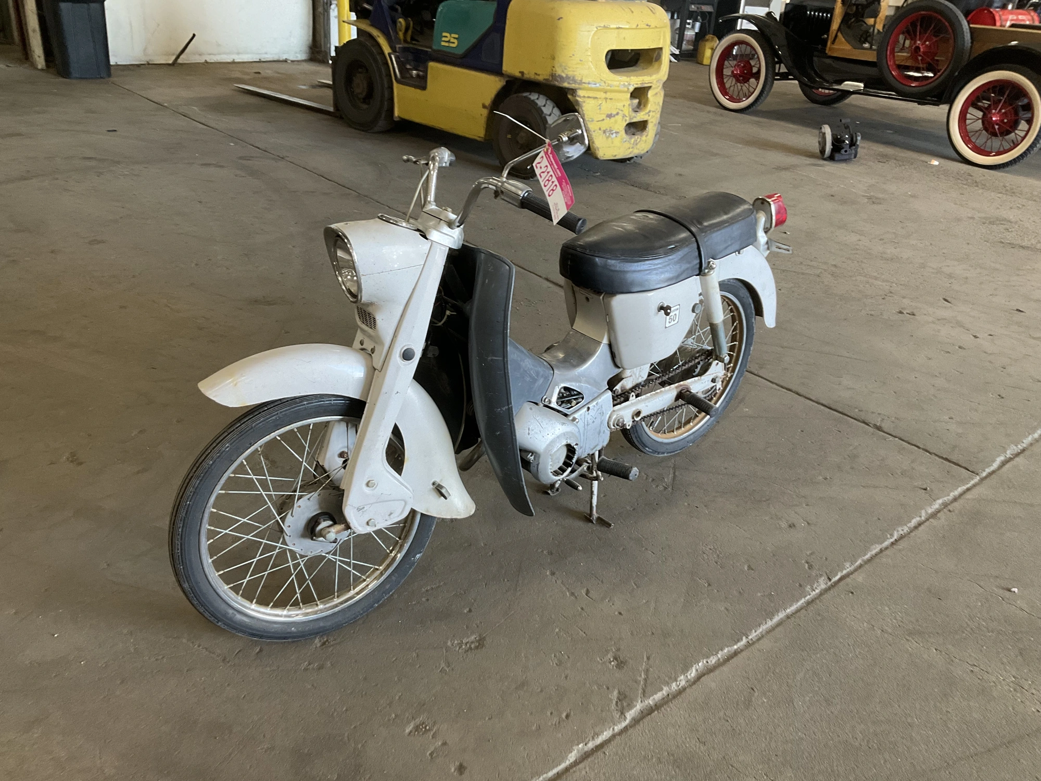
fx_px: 872
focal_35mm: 29
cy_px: 390
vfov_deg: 48.2
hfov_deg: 61.7
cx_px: 520
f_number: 1.8
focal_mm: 3
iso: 100
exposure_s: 1/60
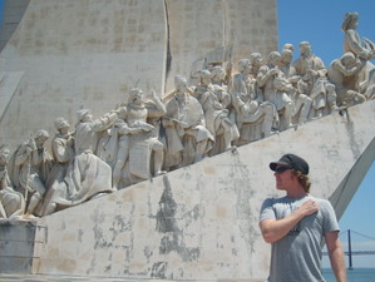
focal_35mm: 41
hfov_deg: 45.6
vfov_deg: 35.2
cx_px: 217
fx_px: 445
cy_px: 133
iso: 50
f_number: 7.1
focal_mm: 5.8
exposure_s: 1/250
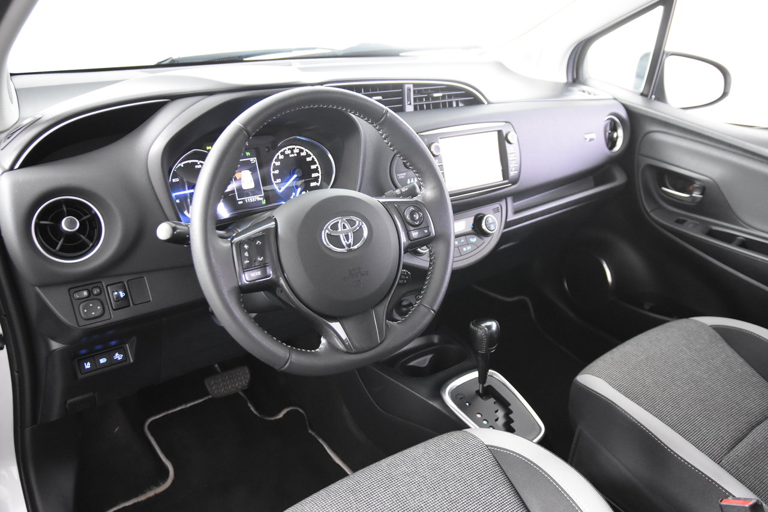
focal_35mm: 30
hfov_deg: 61.9
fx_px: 640
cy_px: 256
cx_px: 384
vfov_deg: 43.6
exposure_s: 1/30
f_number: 2.8
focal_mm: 20
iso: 4000
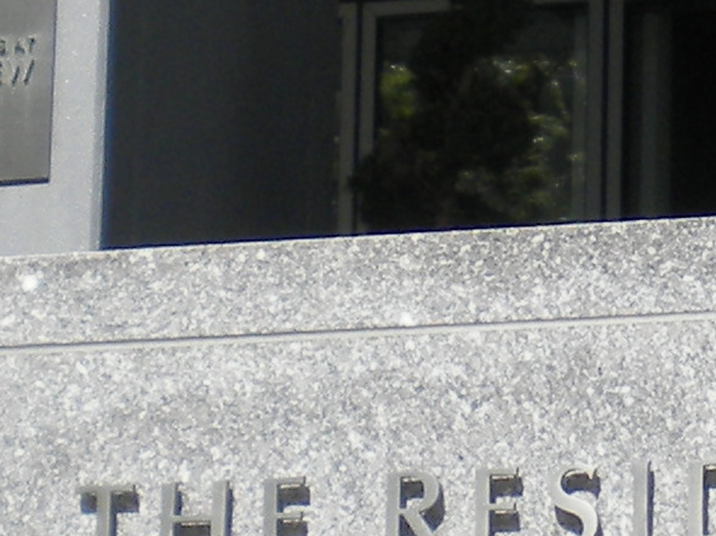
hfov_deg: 9.0
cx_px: 951
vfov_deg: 6.9
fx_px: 4467
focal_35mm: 216
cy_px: 411
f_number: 4.6
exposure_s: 1/712
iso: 80
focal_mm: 6.3
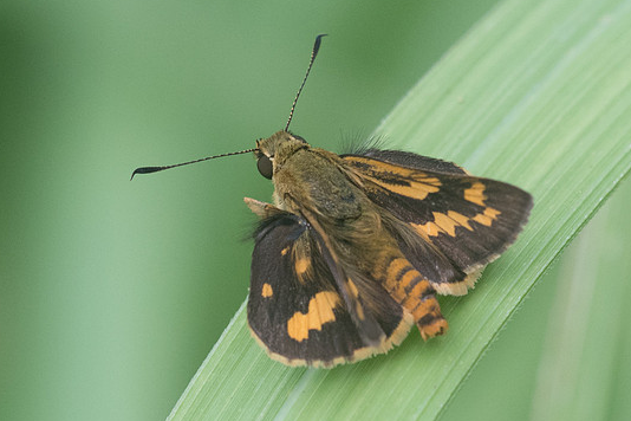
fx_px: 10200
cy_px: 229
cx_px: 430
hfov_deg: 3.5
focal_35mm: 582
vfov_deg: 2.4
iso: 800
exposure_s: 1/500
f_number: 7.1
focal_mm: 150
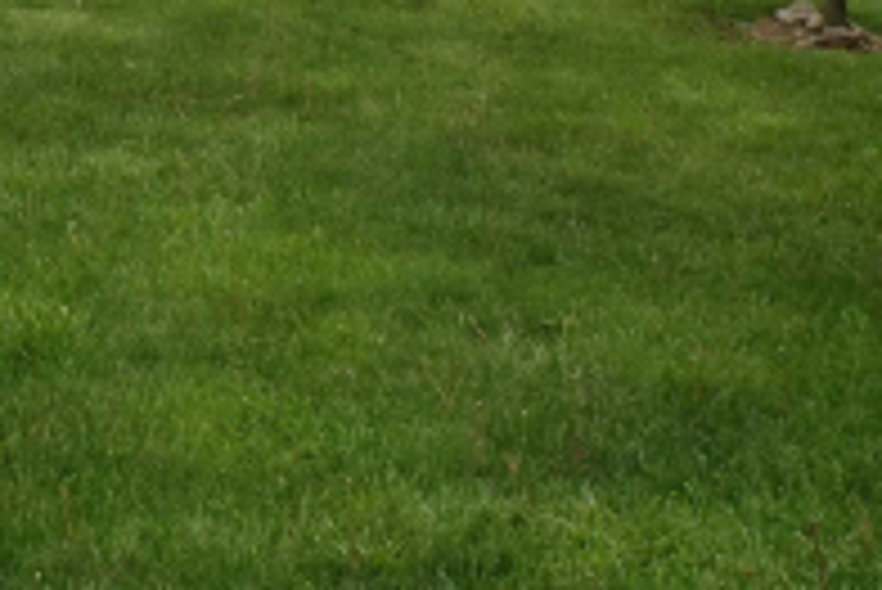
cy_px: -333
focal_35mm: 85
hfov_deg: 23.3
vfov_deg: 14.8
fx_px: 2084
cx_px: 88
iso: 80
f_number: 5
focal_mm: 4.1
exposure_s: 1/320
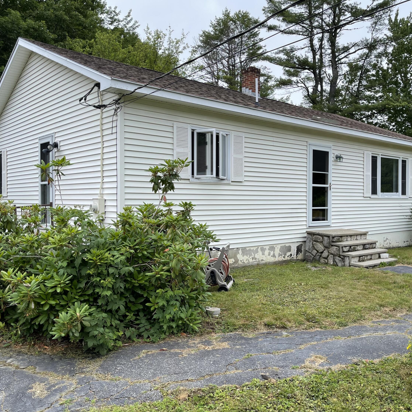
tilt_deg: -1.0
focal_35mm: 31
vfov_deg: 52.5
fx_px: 417
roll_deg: -0.1
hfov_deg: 52.5
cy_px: 204
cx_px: 221
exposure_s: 1/945
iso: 32
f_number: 1.6
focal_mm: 5.1
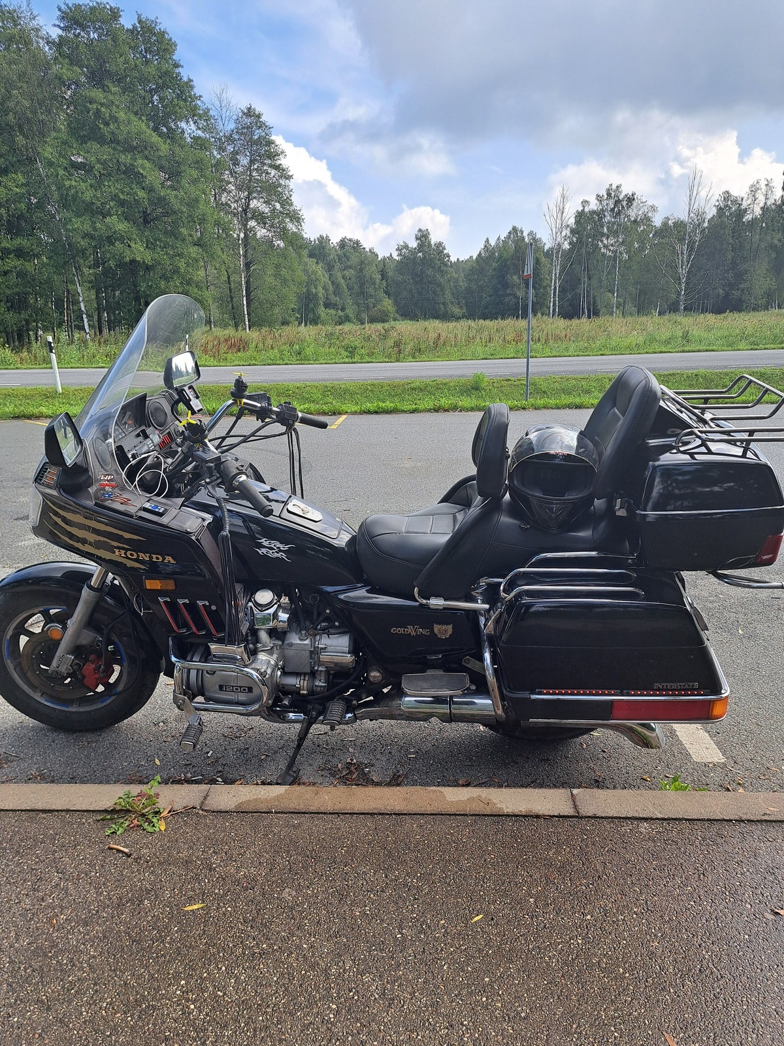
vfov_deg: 71.6
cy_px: 523
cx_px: 392
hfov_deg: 56.8
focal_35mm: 24
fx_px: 725
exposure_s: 1/511
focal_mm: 5.23
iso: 50
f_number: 1.8
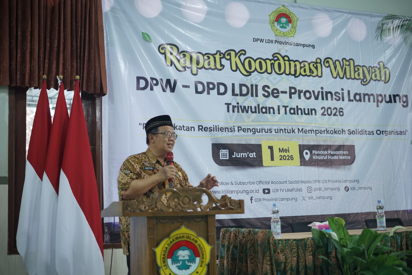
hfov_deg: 39.6
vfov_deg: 27.0
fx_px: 573
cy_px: 138
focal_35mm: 50
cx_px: 206
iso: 800
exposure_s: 1/200
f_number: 2
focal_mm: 50
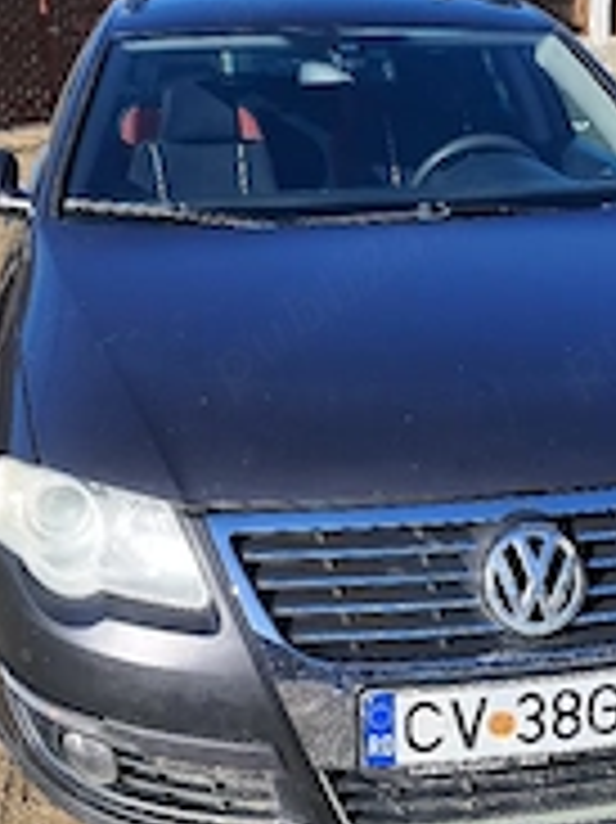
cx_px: 445
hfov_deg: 24.6
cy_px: 333
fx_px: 1402
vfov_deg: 32.6
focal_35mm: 59
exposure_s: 1/667
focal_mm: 4
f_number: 1.8
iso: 50
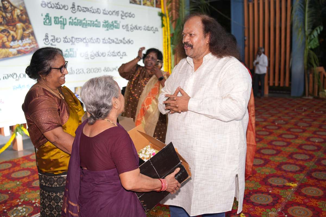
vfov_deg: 37.9
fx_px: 317
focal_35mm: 35
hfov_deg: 54.4
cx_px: 163
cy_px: 108
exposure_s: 1/100
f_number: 4
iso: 320
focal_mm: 35
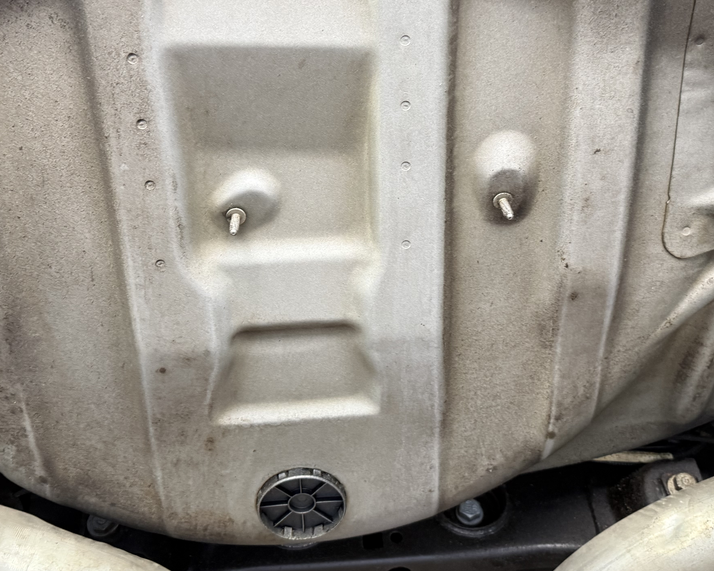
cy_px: 200
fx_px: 803
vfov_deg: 38.8
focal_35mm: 38
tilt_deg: +56.2
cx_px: 342
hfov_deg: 47.9
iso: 320
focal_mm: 6.76
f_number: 1.78
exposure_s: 1/60
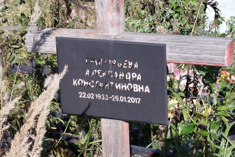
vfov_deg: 42.3
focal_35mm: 31
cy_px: 81
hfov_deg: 60.3
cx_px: 117
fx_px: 202
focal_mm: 5.31
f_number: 1.7
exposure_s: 1/527
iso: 50
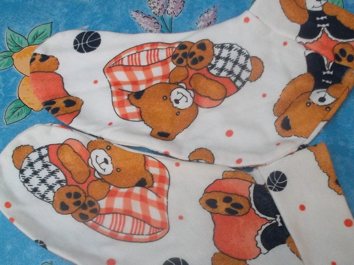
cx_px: 204
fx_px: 399
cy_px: 172
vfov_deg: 36.5
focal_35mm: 39
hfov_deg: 47.7
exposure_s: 1/45
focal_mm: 4.1
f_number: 3.3
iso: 231
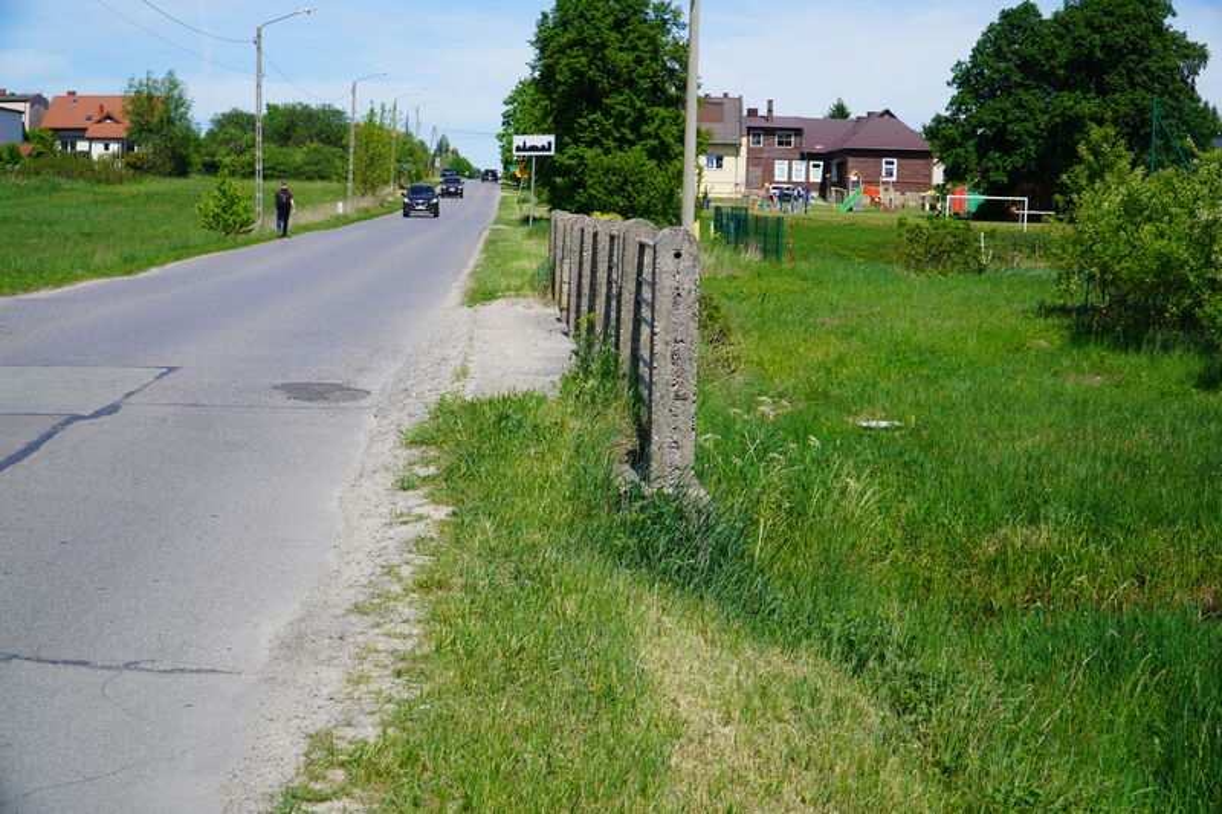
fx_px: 1476
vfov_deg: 30.8
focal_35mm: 44
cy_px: 407
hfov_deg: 45.0
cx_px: 611
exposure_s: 1/640
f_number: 5
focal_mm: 29
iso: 100
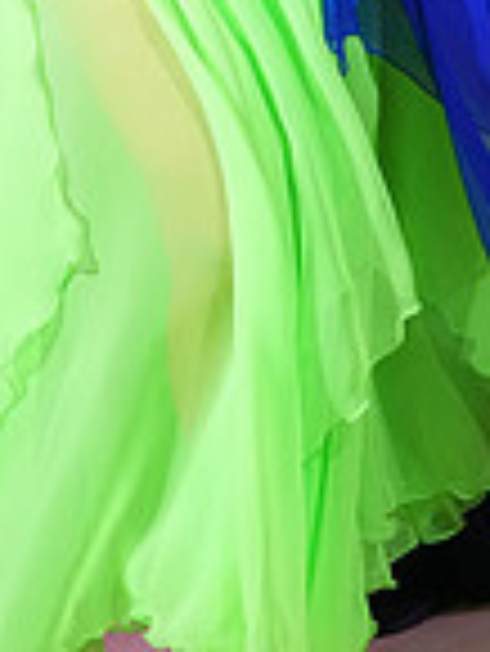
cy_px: -382
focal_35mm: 212
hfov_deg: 7.0
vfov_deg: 9.0
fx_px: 3995
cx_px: 142
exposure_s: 1/250
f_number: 8
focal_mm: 55
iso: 3200
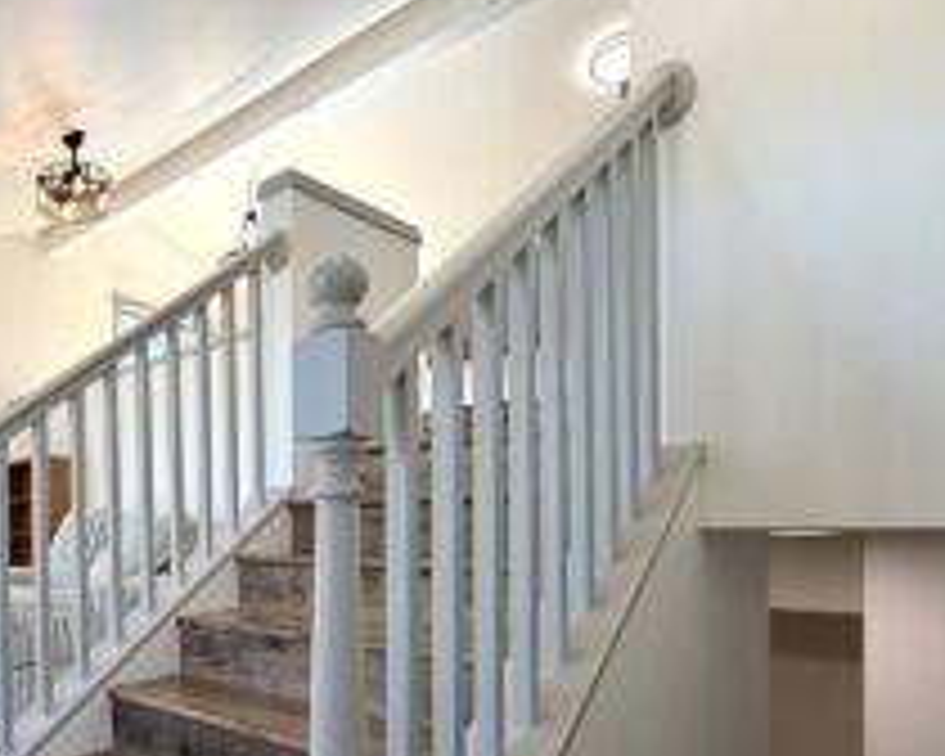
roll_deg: +0.3
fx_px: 727
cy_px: 531
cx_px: 86
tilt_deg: +0.5
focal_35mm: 26
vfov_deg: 53.3
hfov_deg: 56.5
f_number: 2.2
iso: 80
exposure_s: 1/120
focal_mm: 2.22
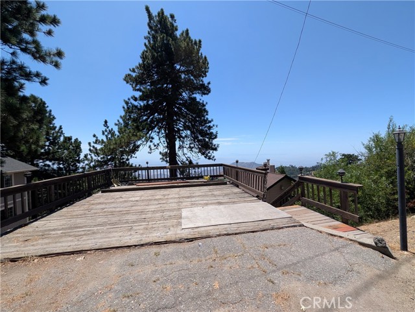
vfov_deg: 94.6
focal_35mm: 12
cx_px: 208
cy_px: 156
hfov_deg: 110.5
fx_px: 144
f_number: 1.7
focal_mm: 2.02
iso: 53
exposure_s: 1/2786
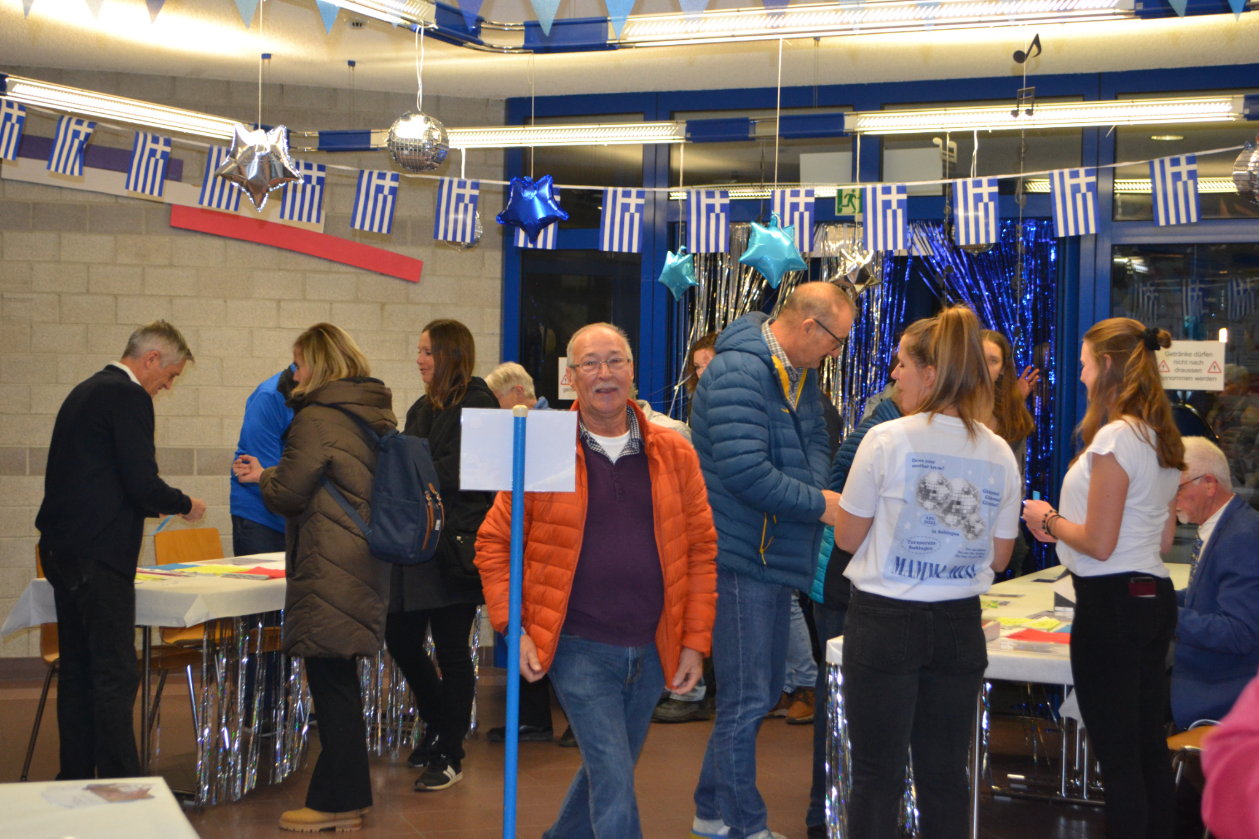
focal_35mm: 54
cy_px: 420
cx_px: 630
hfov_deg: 36.9
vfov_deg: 25.1
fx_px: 1888
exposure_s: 1/60
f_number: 5
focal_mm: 36
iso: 1400
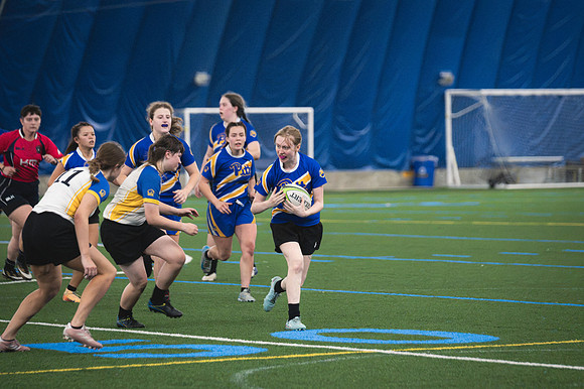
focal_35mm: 217
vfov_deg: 6.3
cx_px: 292
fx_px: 3518
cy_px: 194
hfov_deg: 9.5
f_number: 2.8
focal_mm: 145
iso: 11400
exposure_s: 1/640
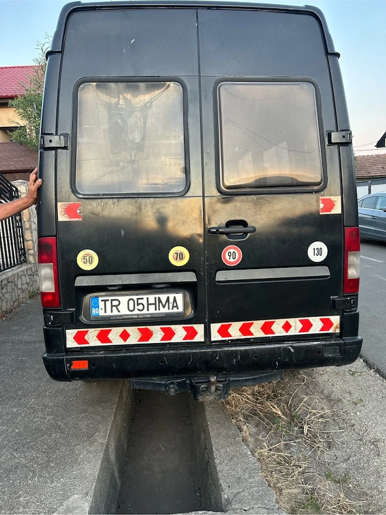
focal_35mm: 26
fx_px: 387
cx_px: 193
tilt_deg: -7.5
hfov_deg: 53.1
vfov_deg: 67.3
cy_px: 258
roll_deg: +3.4
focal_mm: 5.7
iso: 125
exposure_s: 1/80
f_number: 1.5
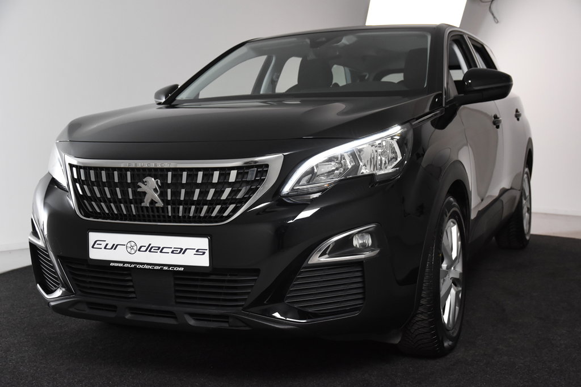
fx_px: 751
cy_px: 194
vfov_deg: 29.0
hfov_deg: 42.3
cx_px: 290
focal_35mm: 46
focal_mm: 31
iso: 1600
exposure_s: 1/125
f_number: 5.6
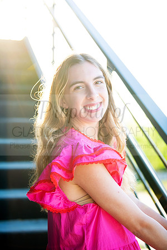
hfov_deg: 19.5
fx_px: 487
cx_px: 84
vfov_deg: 28.8
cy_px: 125
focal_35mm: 70
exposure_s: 1/400
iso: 320
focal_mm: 70
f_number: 2.8
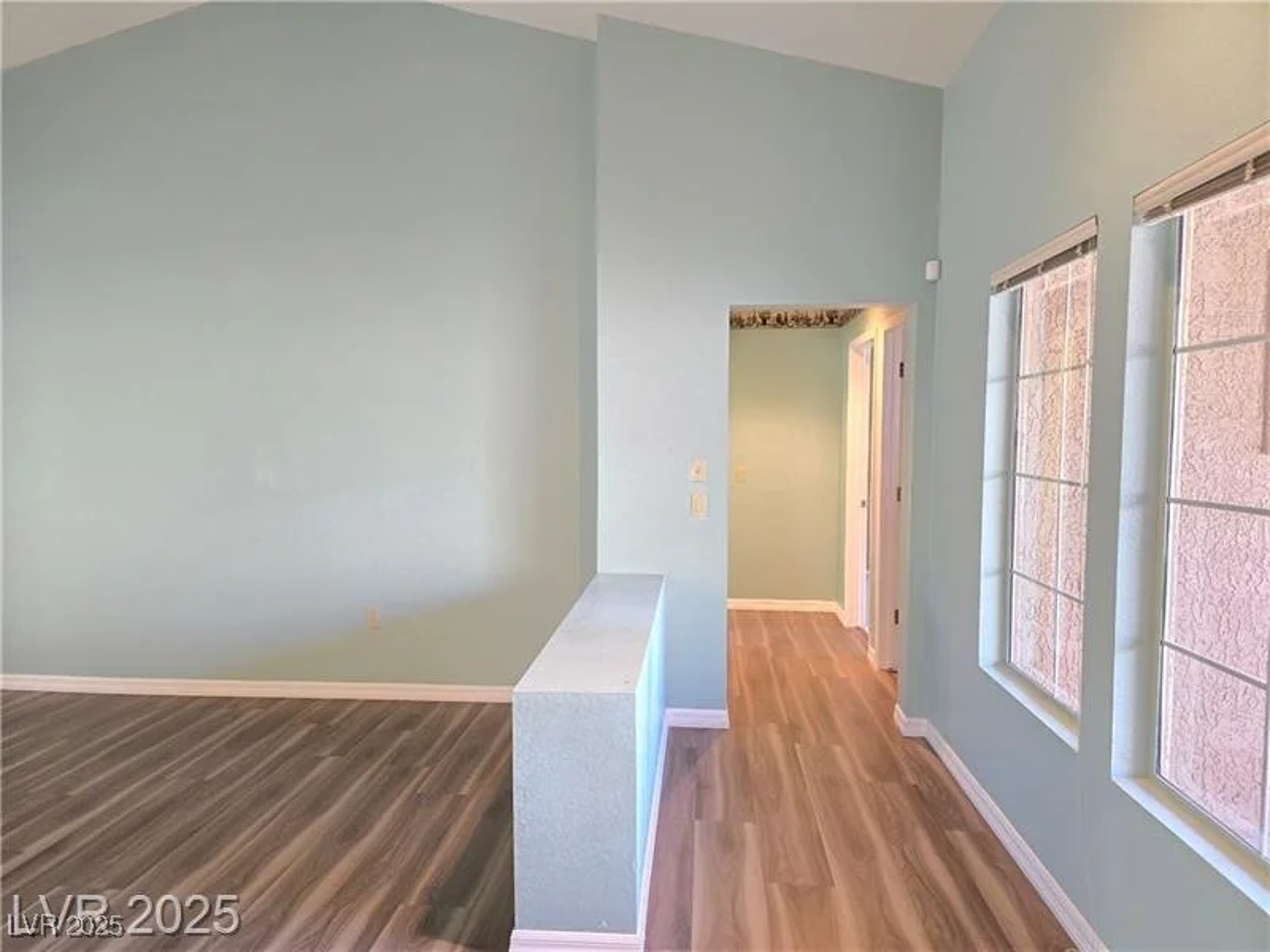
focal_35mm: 23
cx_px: 635
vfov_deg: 58.9
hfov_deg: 73.9
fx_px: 844
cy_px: 476
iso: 640
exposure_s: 1/60
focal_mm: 6.3
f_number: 1.7
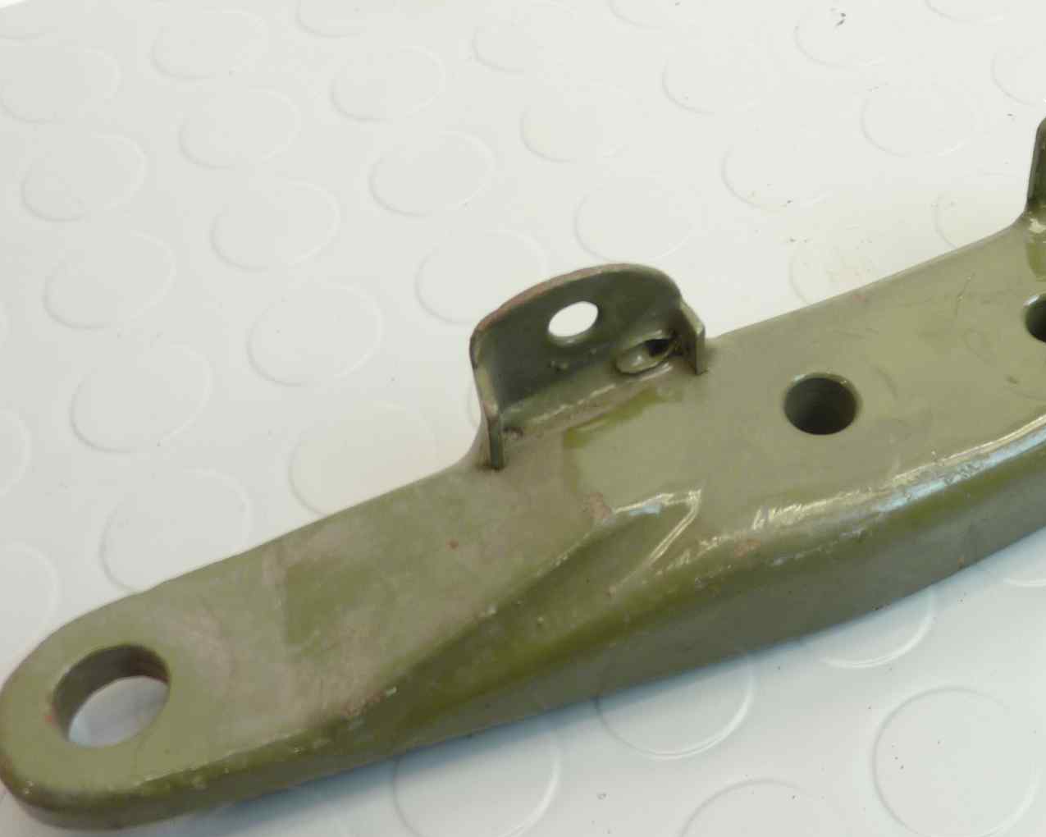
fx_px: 1517
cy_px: 256
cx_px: 879
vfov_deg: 30.5
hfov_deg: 36.4
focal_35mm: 49
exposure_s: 1/13
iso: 80
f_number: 3.3
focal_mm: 4.1
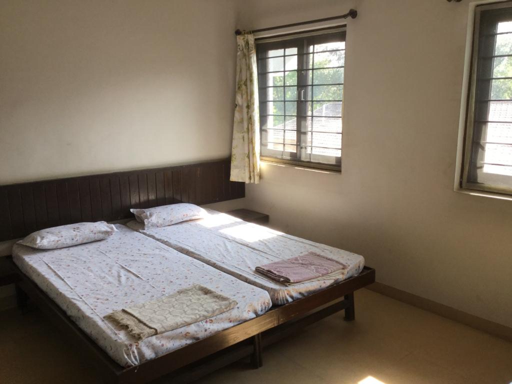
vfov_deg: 45.4
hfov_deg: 58.4
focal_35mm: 31
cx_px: 256
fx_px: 459
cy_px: 192
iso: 50
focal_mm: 3.3
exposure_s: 1/100
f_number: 2.4
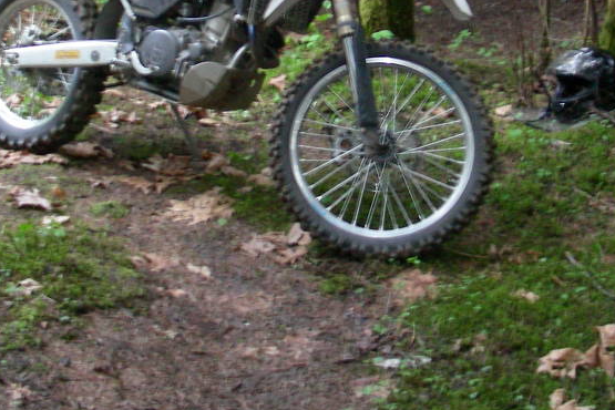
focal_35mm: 76
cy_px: -3
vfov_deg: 17.5
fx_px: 1298
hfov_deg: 26.5
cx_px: 421
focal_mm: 6.3
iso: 200
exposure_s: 1/2
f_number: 3.5
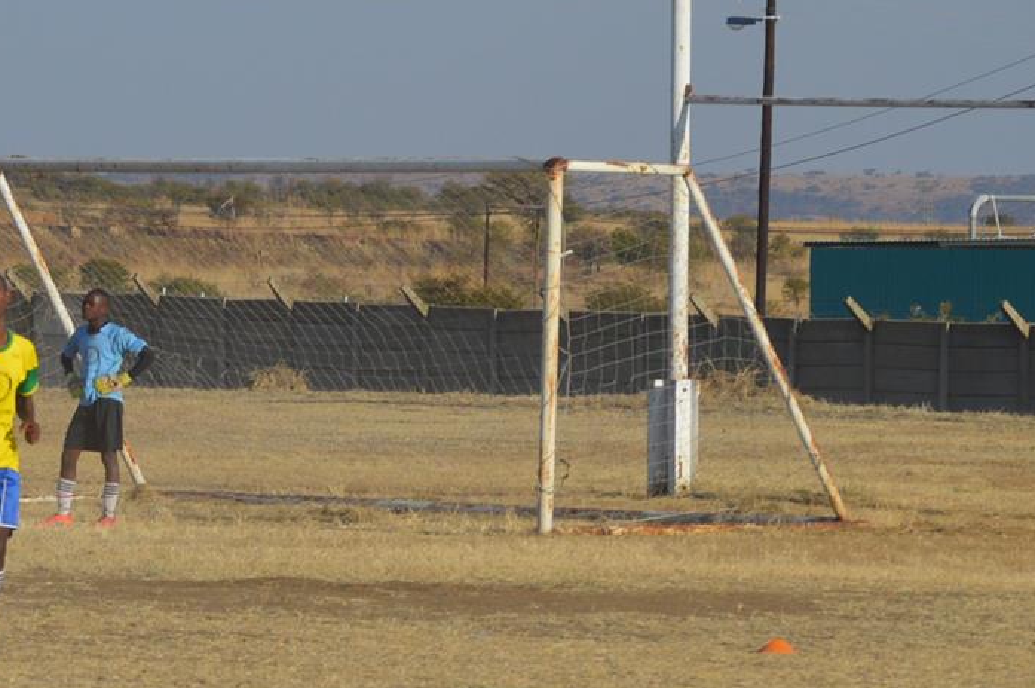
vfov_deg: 4.1
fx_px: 9538
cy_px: 577
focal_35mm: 332
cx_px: 73
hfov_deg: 6.2
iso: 400
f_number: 7.1
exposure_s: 1/2000
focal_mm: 95
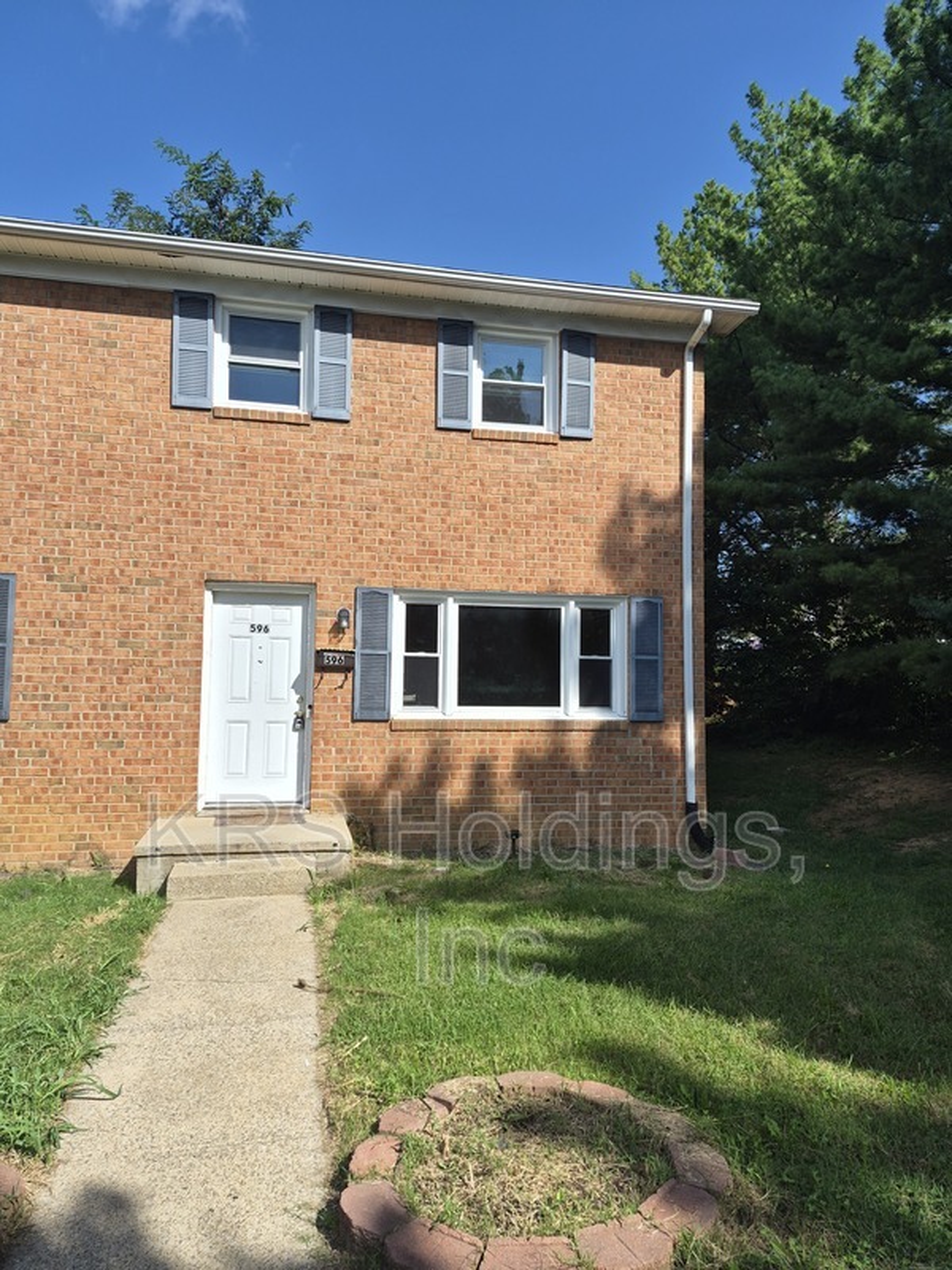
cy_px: 635
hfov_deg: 58.9
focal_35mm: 23
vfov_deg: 73.9
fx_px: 843
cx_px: 476
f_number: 1.8
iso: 80
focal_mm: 5.4
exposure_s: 1/5472
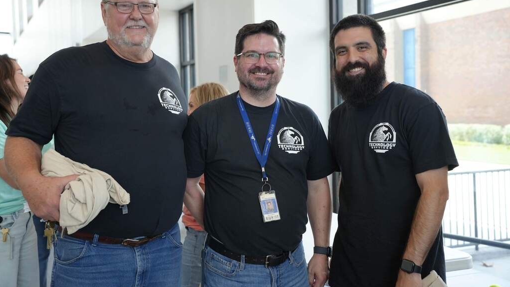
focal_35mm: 42
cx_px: 255
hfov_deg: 48.4
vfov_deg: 28.3
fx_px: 568
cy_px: 119
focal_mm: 40
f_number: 4
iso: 640
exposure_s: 1/160
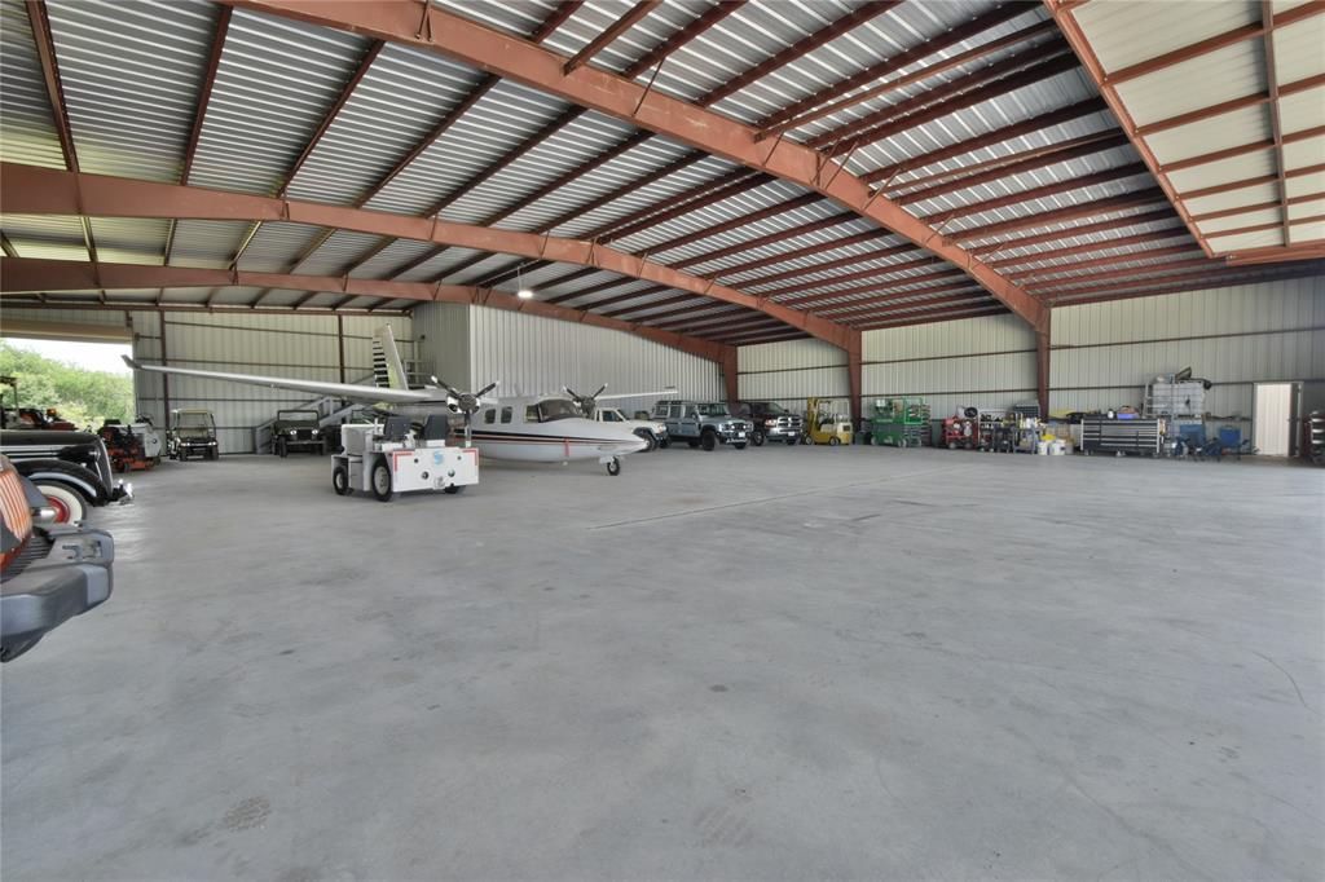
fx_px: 552
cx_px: 662
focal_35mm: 15
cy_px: 441
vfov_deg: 77.3
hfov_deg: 100.4
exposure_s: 1/50
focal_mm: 10
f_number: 18
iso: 1100
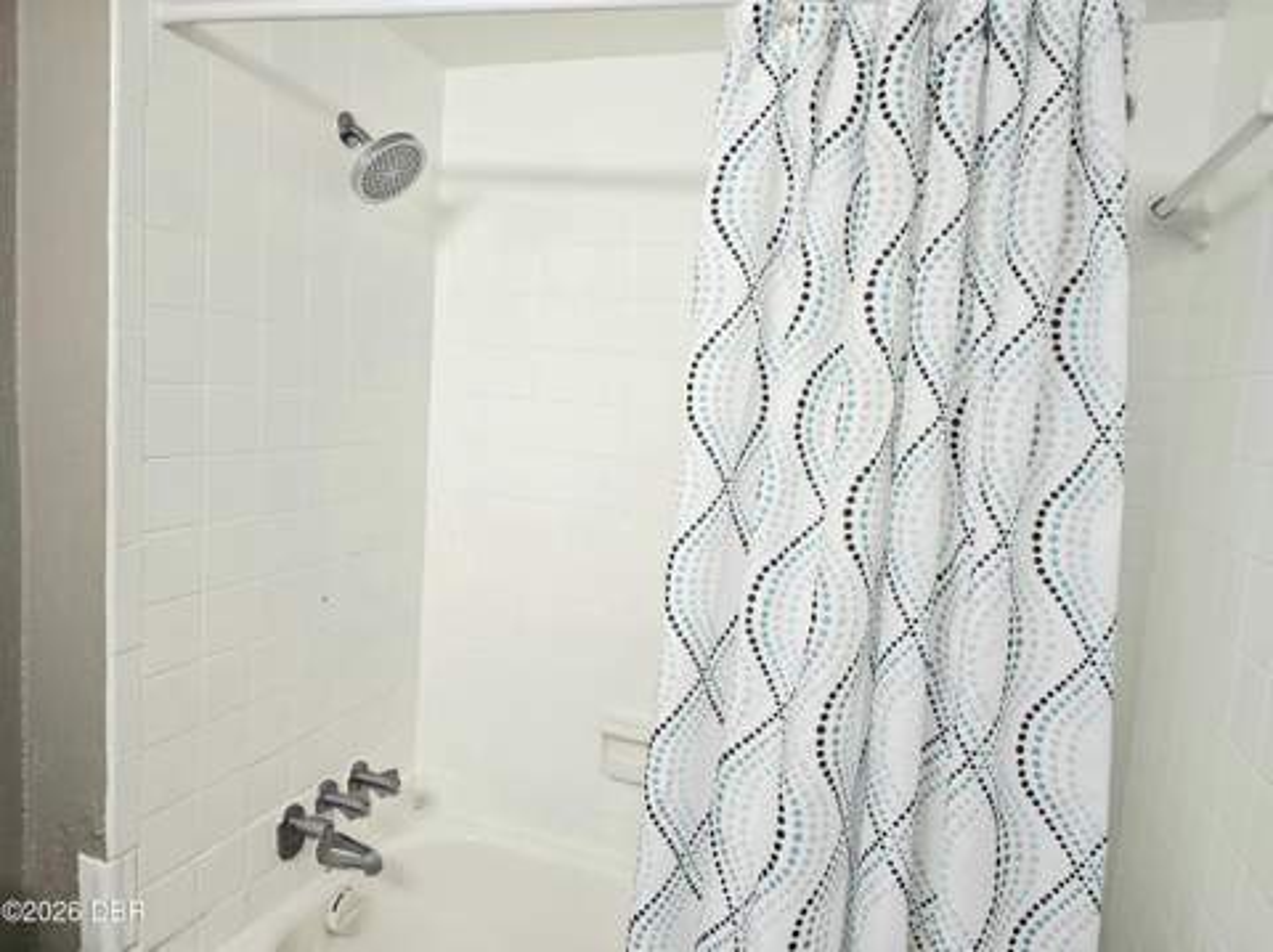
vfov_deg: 58.8
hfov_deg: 74.0
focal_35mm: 23
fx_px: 845
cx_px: 636
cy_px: 476
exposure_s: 1/120
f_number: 1.7
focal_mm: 6.3
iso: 200
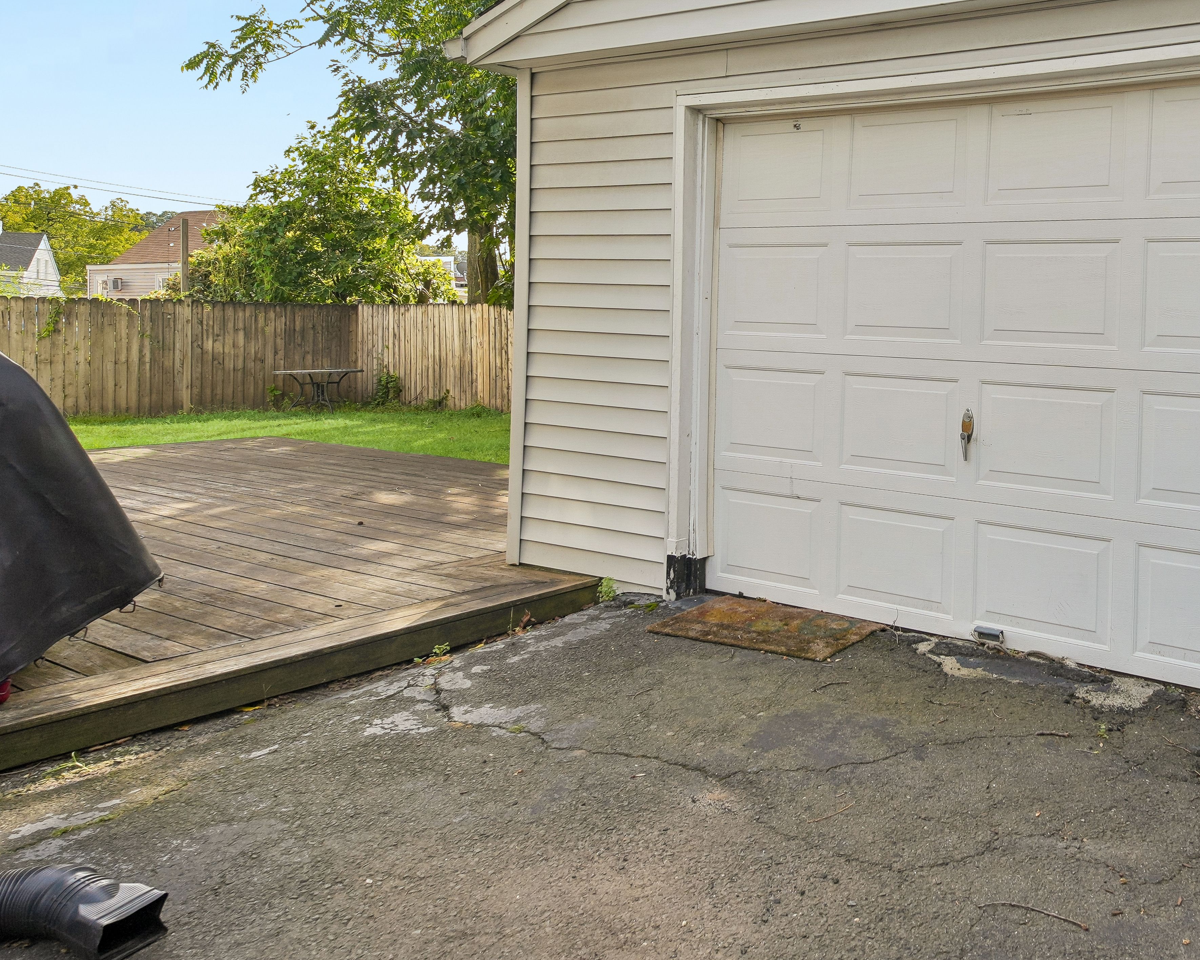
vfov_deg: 52.2
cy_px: 223
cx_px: 933
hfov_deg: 61.4
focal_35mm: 26
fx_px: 923
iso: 100
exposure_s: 1/100
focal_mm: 14
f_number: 7.1
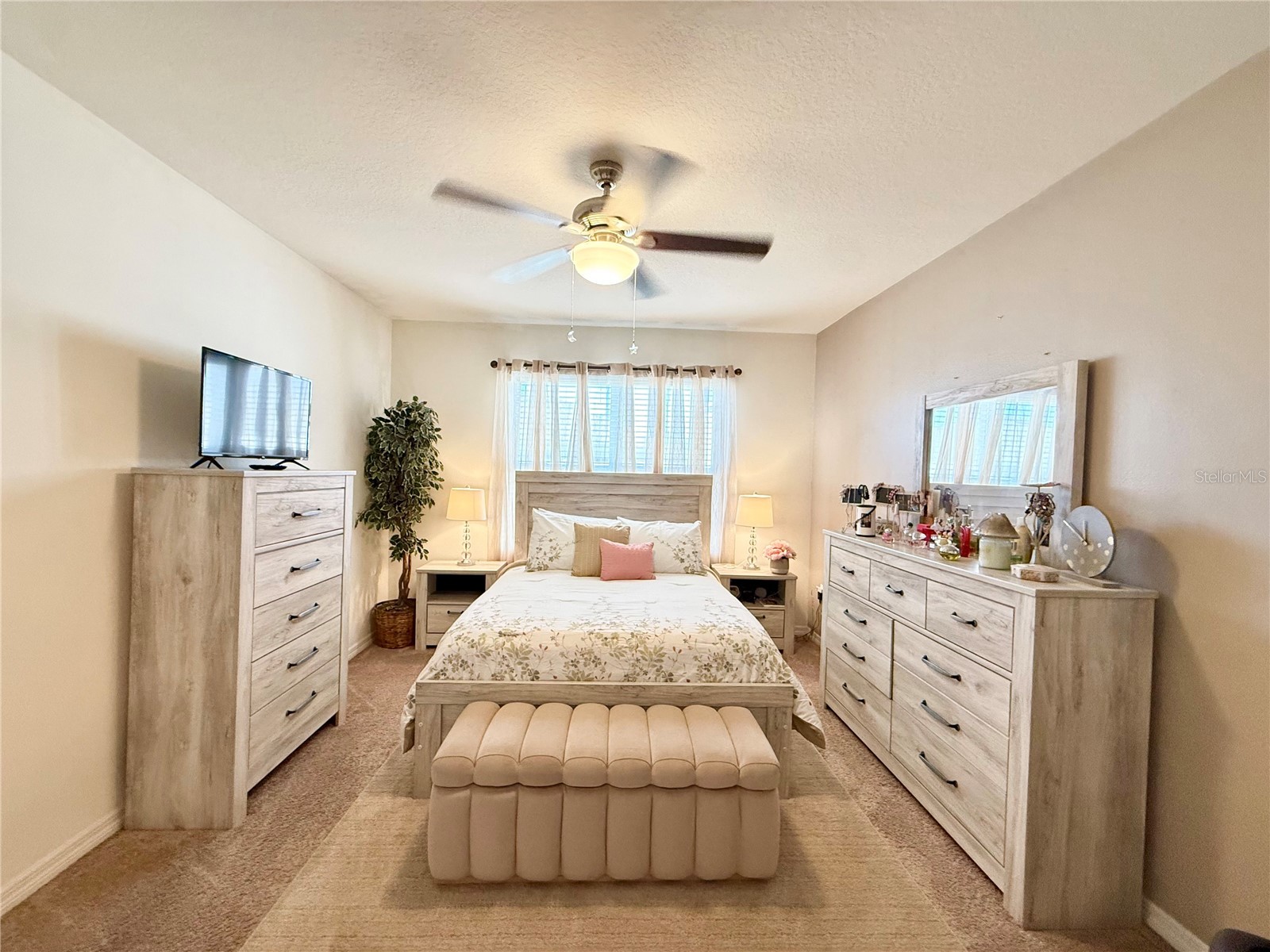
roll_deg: -1.2
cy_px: 476
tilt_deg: +0.5
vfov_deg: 85.7
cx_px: 635
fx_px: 514
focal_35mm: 14
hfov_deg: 102.1
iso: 500
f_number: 2.2
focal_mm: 2.22
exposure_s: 1/60
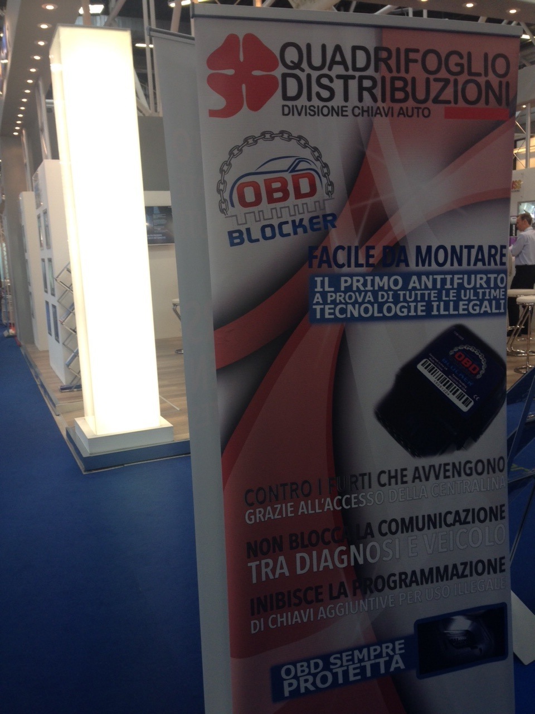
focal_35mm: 33
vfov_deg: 55.4
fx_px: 680
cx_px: 268
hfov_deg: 42.9
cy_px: 357
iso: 50
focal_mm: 4.12
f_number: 2.4
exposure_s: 1/60
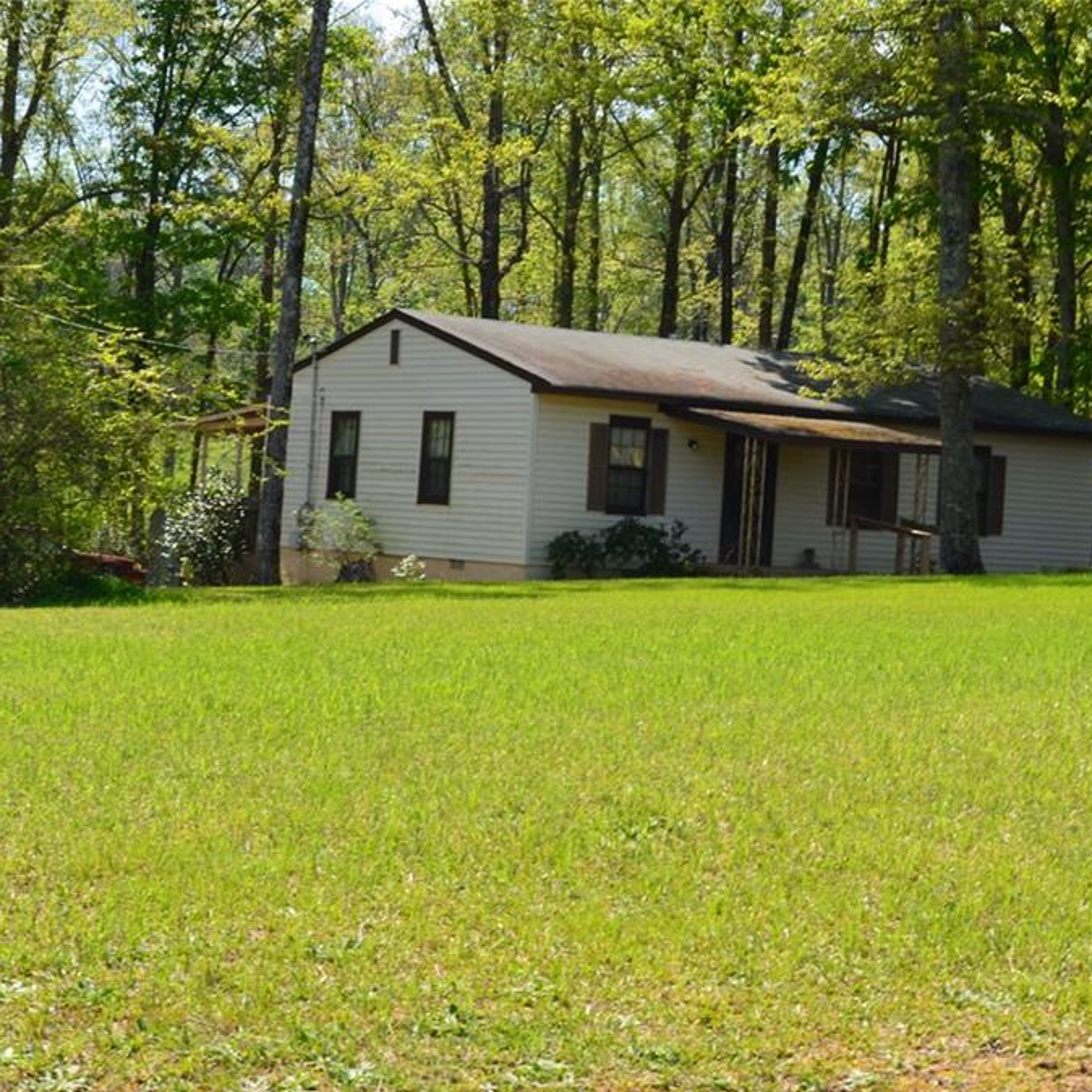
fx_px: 3034
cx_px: 724
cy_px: 547
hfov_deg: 20.3
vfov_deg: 20.4
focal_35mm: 85
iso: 200
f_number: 11
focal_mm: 44
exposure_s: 1/125
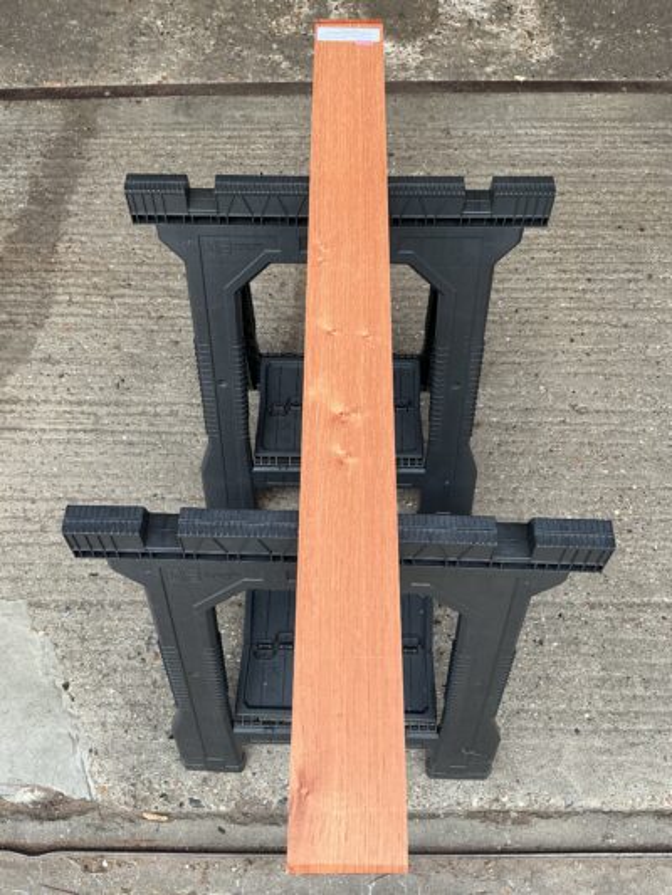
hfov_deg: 48.2
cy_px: 448
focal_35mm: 29
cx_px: 336
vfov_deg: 61.6
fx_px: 750
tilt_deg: -63.5
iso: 16
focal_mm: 3
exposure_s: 1/105
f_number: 1.8
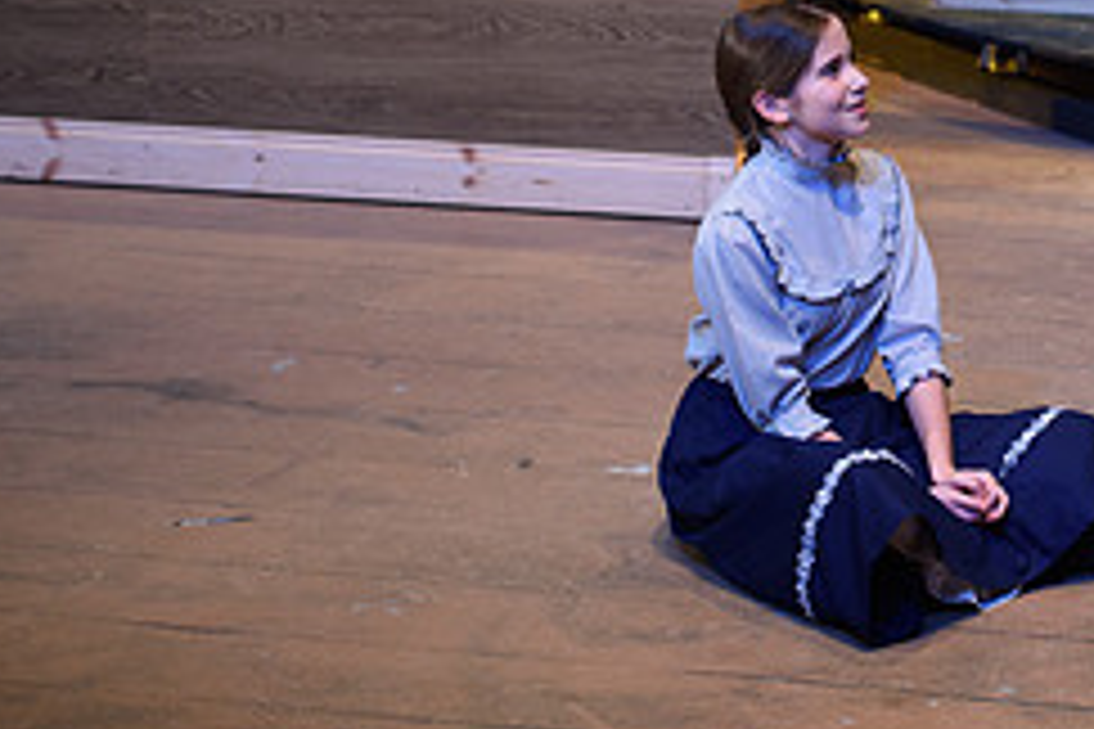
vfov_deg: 8.2
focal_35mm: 167
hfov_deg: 12.2
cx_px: 1089
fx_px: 5075
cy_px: -27
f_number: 2.8
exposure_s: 1/100
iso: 800
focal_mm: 70
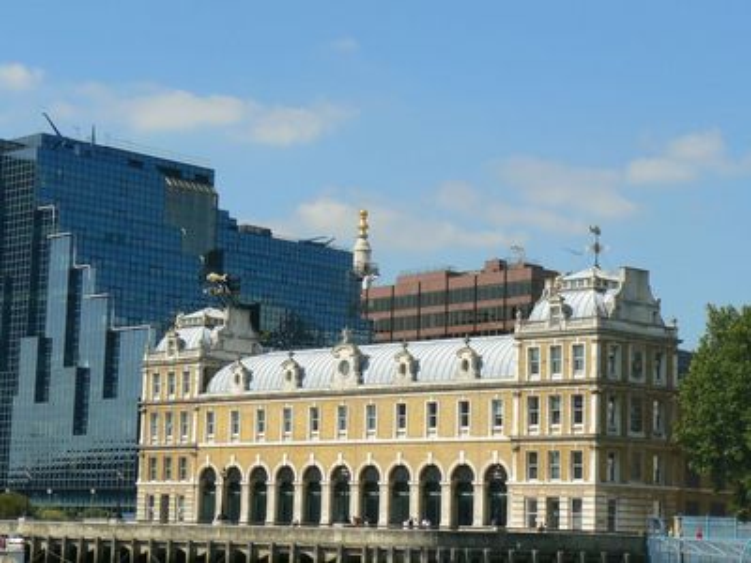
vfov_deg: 18.0
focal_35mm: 82
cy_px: 282
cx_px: 376
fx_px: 1779
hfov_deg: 23.8
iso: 80
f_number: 5.6
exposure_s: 1/500
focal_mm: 13.7
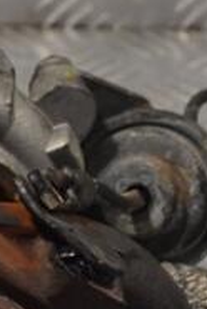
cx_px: -100
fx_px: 1878
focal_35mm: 219
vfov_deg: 9.4
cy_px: 220
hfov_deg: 6.2
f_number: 9
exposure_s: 1/320
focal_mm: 45
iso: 3200
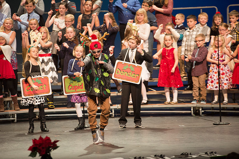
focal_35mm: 200
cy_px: 80
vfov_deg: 6.9
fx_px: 1328
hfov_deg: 10.3
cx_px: 120
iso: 2500
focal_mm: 200
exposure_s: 1/200
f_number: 2.8
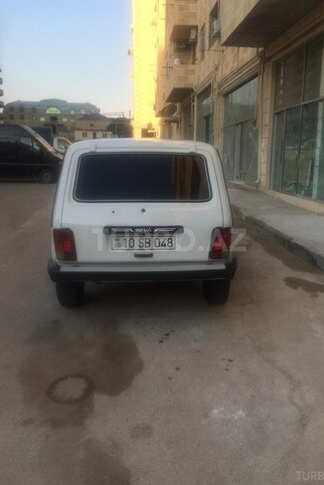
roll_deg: +0.7
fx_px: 418
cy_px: 240
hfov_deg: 42.3
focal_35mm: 31
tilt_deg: -12.5
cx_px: 169
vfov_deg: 60.3
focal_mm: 4.15
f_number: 2.2
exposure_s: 1/838
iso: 32
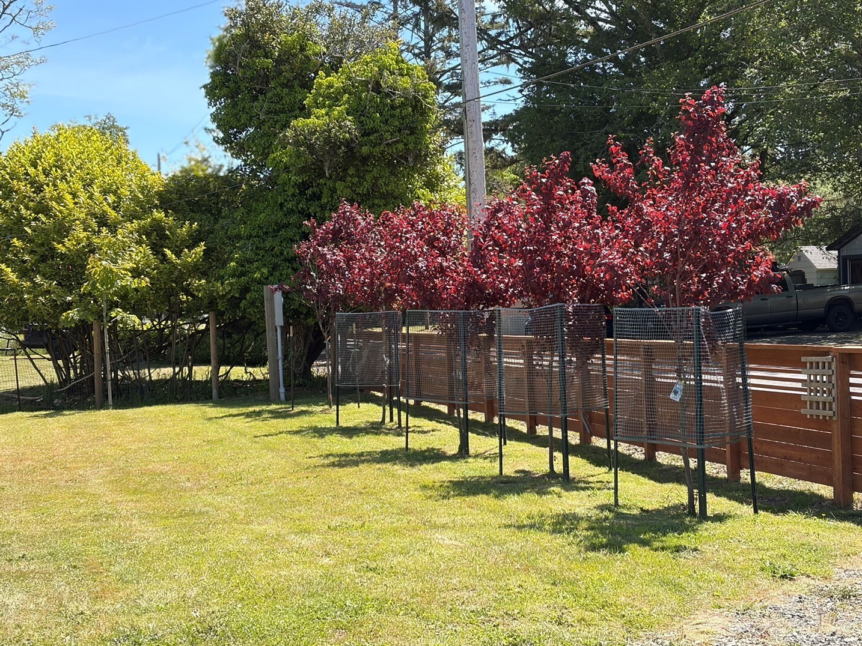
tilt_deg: +1.7
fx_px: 1445
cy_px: 289
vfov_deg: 25.2
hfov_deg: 33.2
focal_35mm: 58
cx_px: 477
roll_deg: +3.2
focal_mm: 5.96
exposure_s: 1/1393
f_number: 1.6
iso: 50
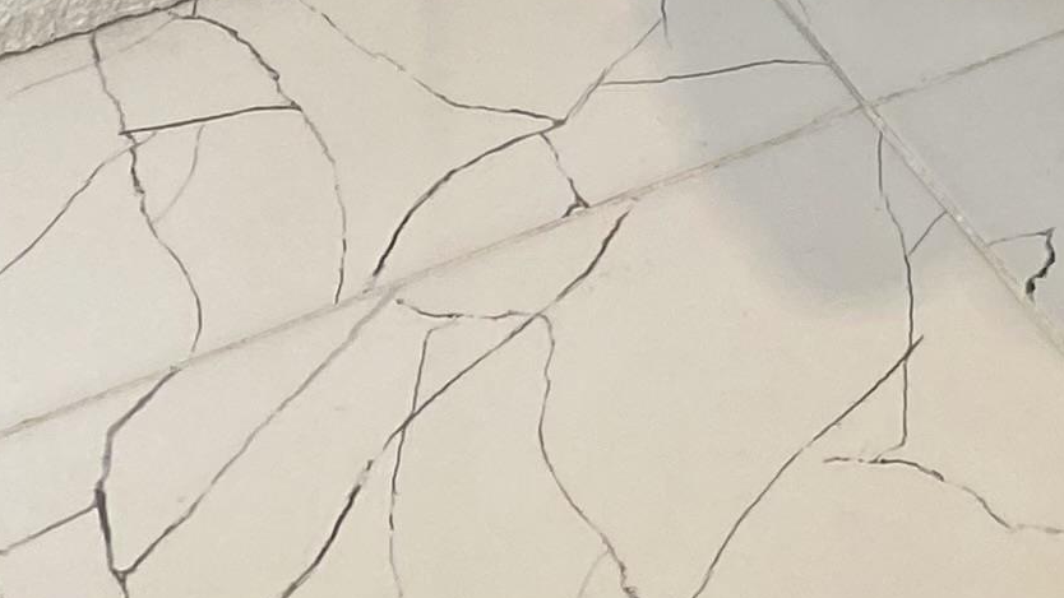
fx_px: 3865
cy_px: -1854
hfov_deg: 15.3
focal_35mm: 137
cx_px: 1179
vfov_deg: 6.8
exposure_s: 1/100
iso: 80
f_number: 1.8
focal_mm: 4.25
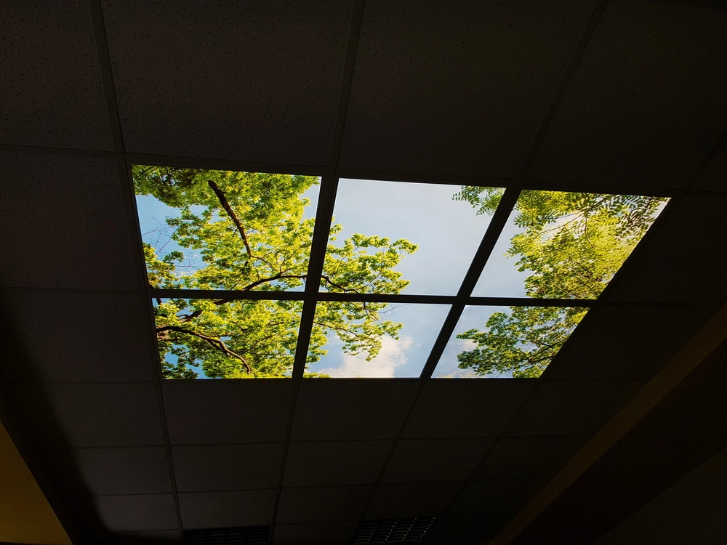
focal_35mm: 26
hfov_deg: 67.3
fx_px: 546
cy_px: 272
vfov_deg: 53.1
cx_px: 364
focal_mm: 4.2
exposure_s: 1/670
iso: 40
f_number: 1.7
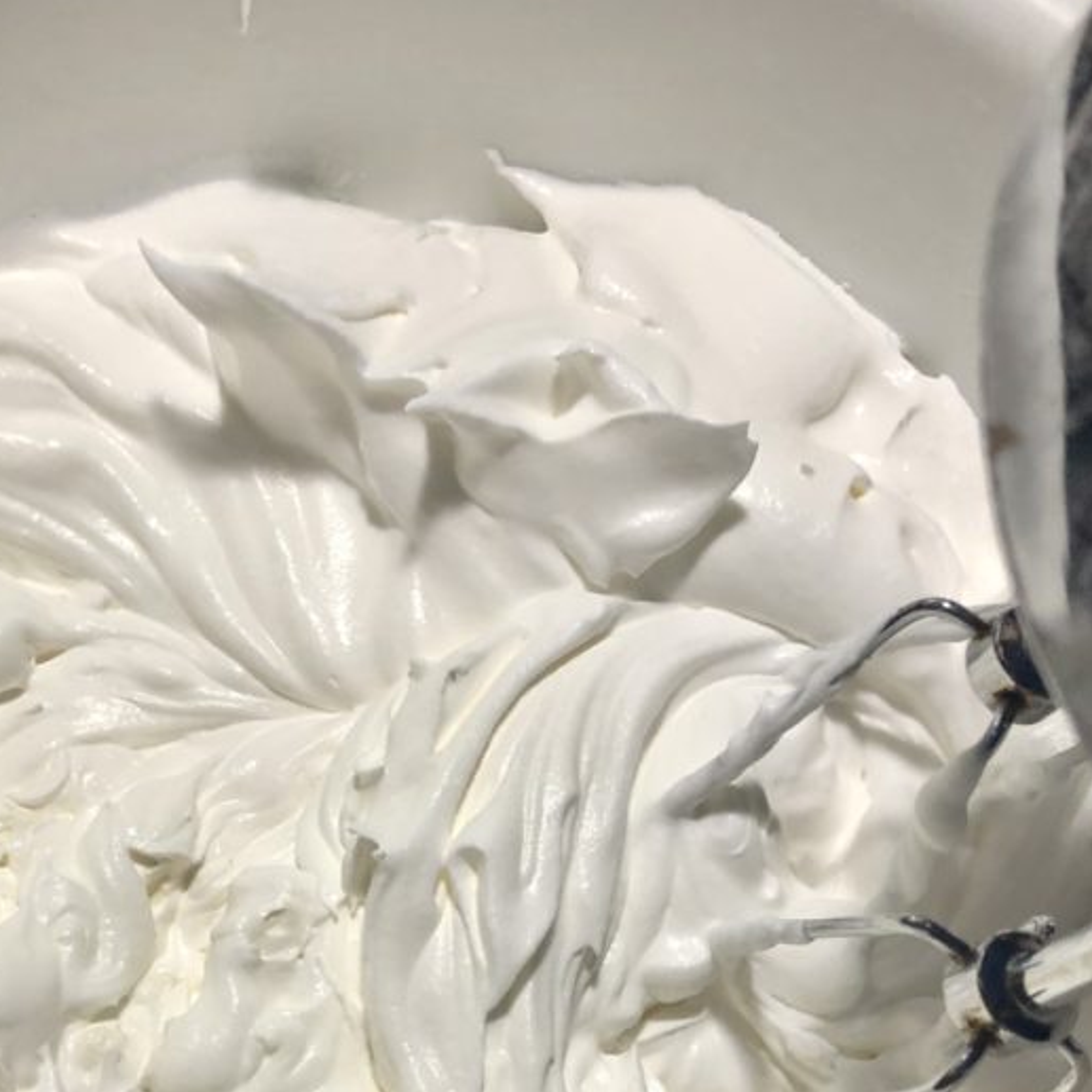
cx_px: 289
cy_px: 927
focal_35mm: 49
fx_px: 1749
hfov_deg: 34.0
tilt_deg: -71.7
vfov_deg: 33.3
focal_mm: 3.99
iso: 25
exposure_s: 1/30
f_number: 1.8
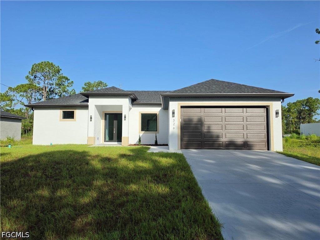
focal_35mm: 23
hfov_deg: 73.9
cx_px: 160
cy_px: 120
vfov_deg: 58.9
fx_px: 213
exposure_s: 1/7939
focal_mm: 6.5
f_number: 1.4
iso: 50
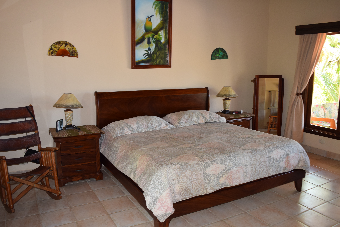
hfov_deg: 65.5
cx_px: 168
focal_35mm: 28
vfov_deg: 46.4
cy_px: 116
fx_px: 264
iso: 800
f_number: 5
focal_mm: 18
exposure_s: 1/100
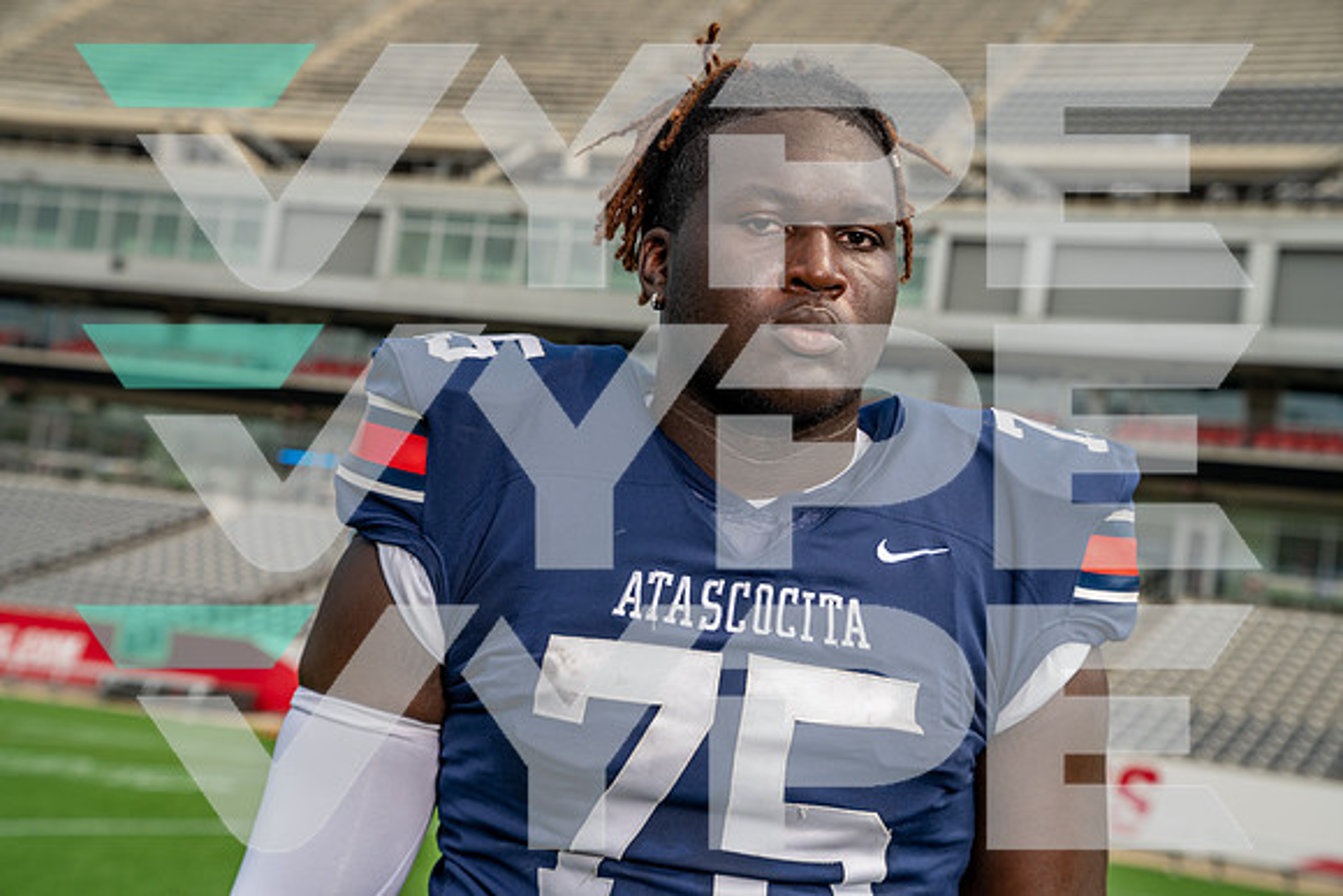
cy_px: 448
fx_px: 2201
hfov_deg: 33.9
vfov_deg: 23.0
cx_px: 672
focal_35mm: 59
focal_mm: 59
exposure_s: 1/320
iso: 100
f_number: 5
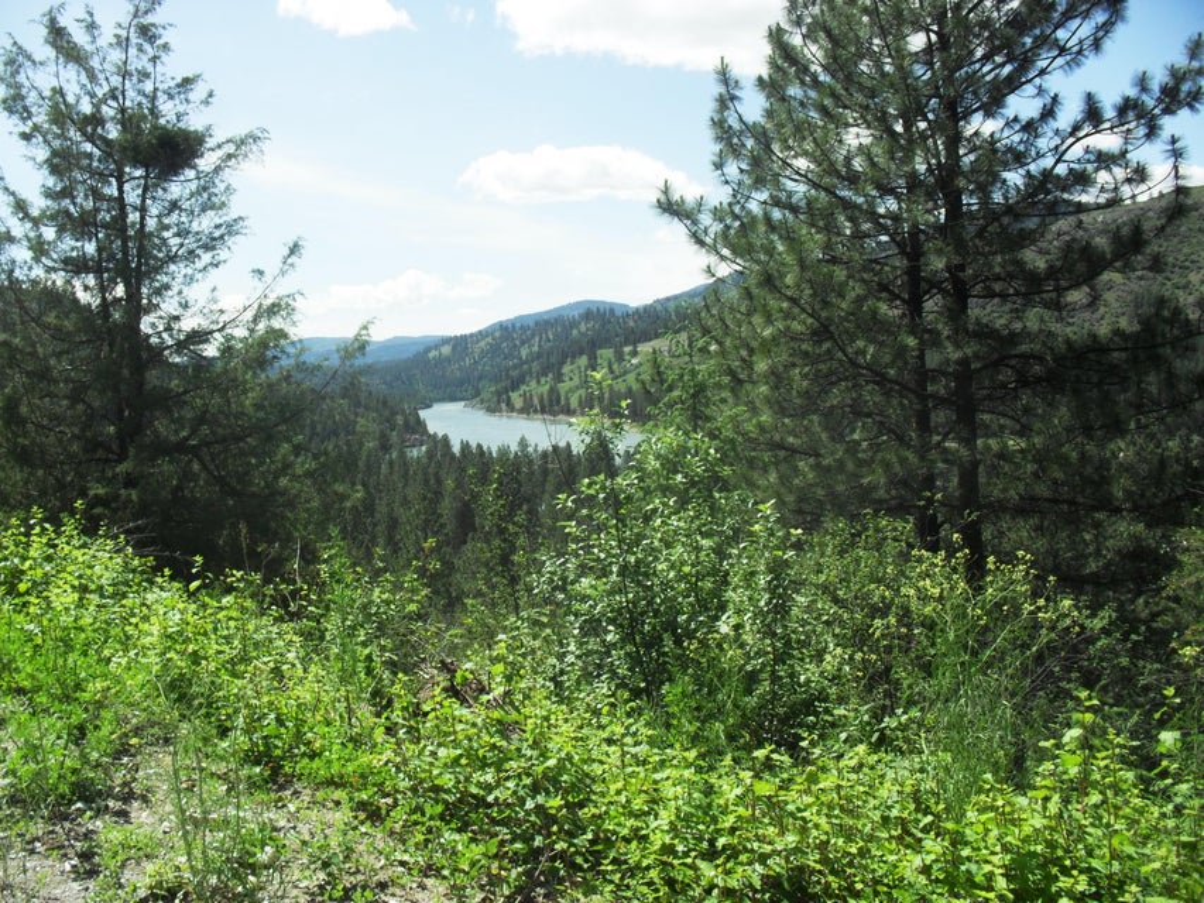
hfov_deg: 52.6
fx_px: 1218
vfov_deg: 40.7
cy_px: 452
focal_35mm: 35
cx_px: 602
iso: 100
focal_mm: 6.3
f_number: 8.4
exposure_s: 1/180
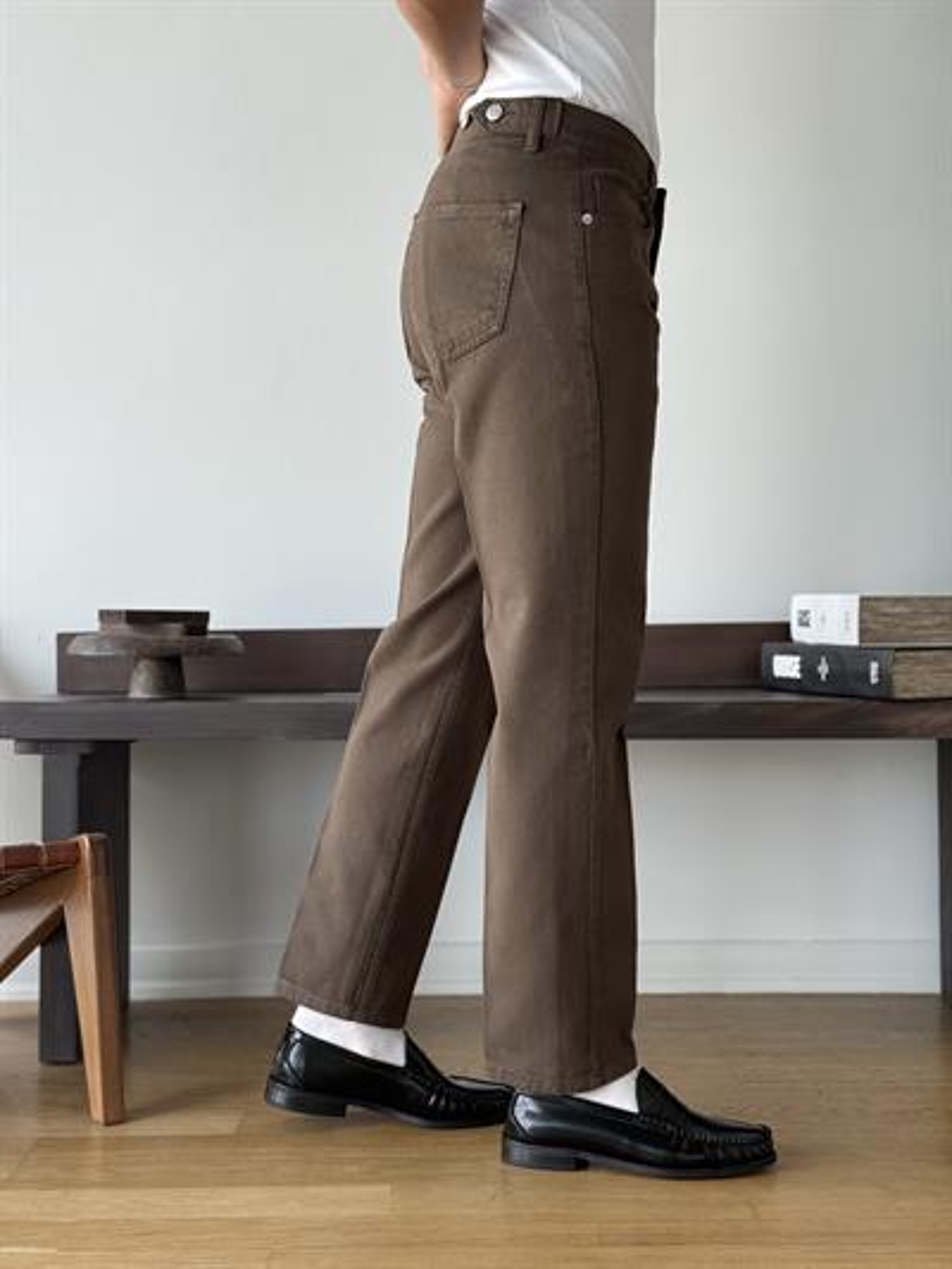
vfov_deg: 39.6
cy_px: 634
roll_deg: +0.3
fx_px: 1759
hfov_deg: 30.3
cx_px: 476
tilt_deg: -0.8
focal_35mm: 48
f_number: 1.78
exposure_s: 1/276
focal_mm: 6.76
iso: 64
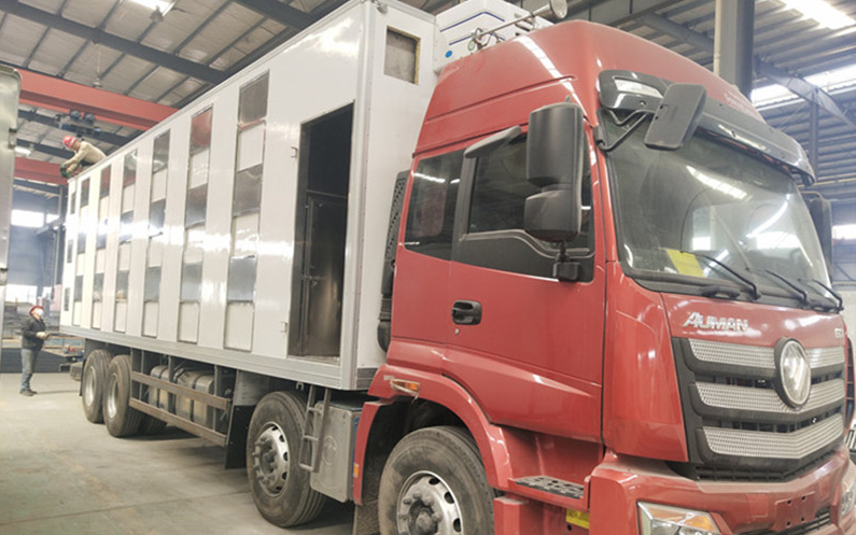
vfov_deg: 39.4
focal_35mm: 32
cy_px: 291
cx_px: 427
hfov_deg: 59.7
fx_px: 747
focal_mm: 3.95
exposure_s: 1/50
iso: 135
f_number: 1.8
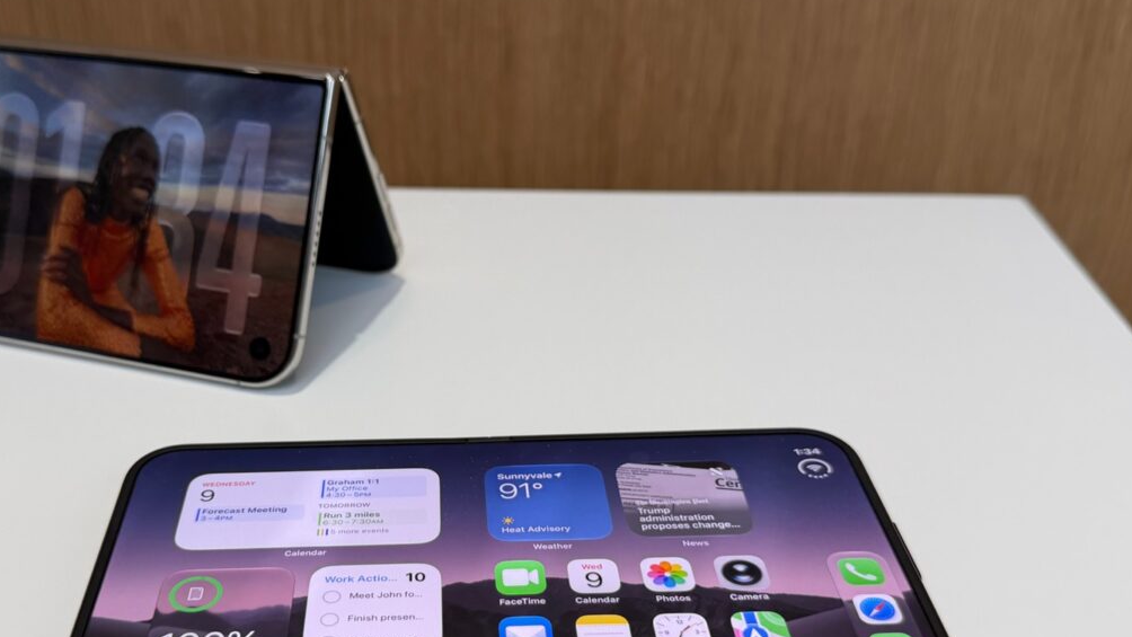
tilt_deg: -29.7
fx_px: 1201
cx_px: 443
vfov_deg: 29.6
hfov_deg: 50.1
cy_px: 381
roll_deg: +0.8
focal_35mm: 40
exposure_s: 1/169
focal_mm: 6.76
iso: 64
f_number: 1.78
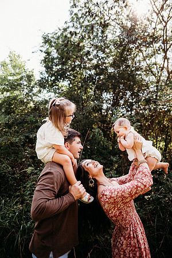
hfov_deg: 53.1
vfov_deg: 73.7
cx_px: 86
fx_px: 172
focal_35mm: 24
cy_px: 129
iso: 100
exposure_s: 1/320
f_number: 2.2
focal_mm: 24
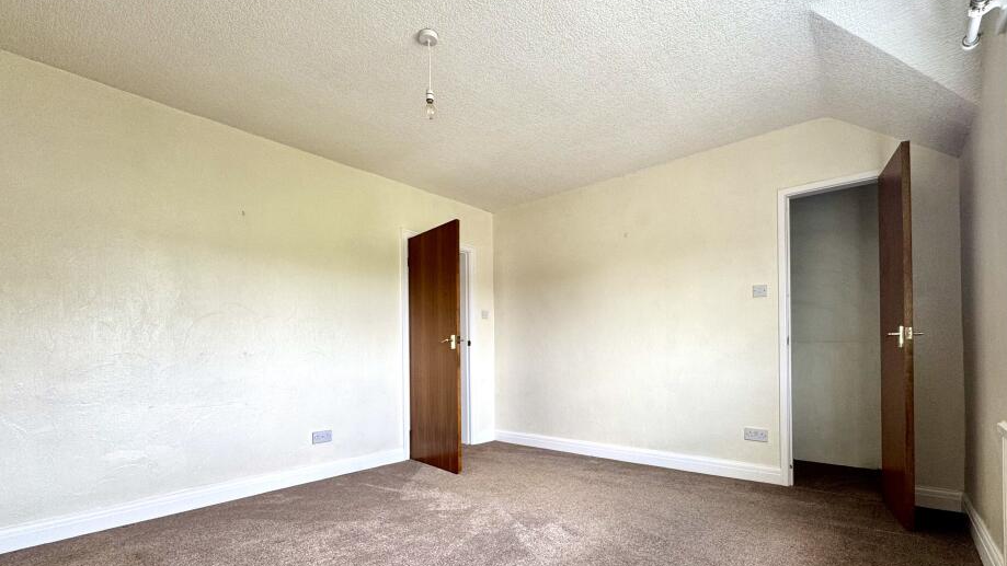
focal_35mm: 17
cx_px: 526
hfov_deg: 95.9
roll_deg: +0.0
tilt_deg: +0.0
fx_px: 454
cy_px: 353
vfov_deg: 63.1
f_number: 2.2
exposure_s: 1/99
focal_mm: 2.22
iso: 100
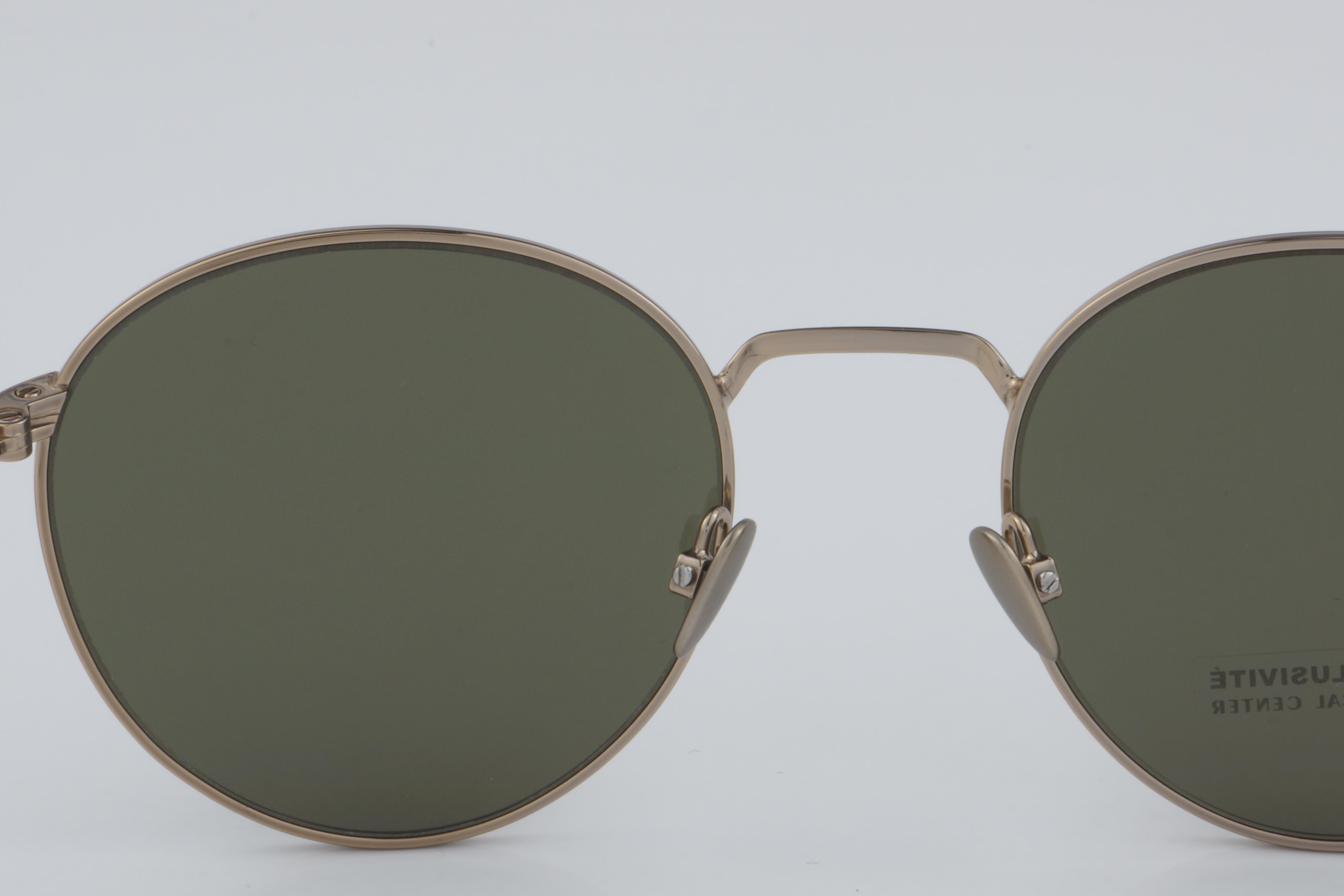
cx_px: 871
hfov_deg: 18.3
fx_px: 4169
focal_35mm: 112
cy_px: 506
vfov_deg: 12.3
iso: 100
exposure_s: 1/4
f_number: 32
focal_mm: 55
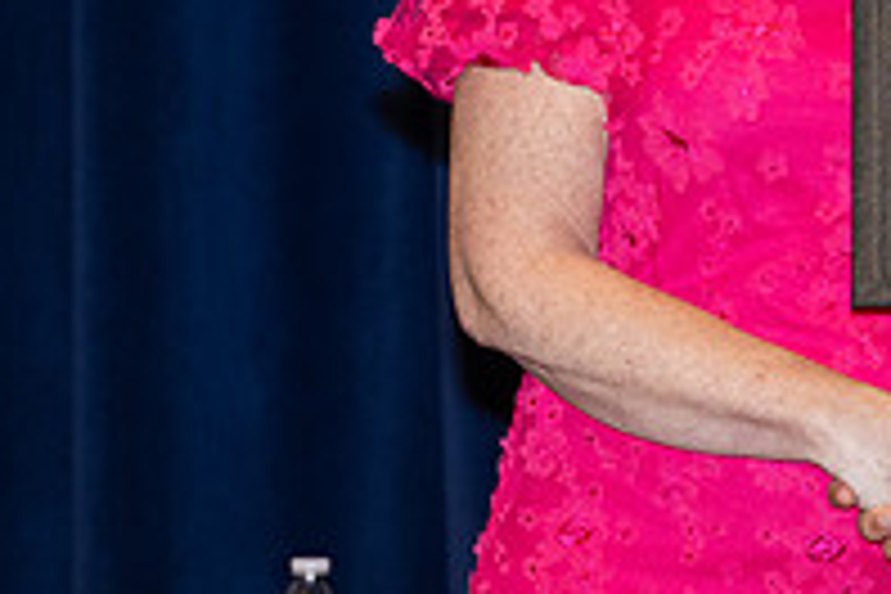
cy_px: -146
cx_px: 1344
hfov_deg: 4.2
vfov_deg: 2.8
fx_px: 12201
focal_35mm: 493
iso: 1600
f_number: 5.6
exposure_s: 1/160
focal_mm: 135
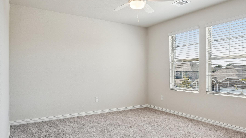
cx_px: 134
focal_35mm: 25
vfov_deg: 46.0
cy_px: 70
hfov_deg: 73.9
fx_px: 163
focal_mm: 14
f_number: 9
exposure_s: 1/13
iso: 100
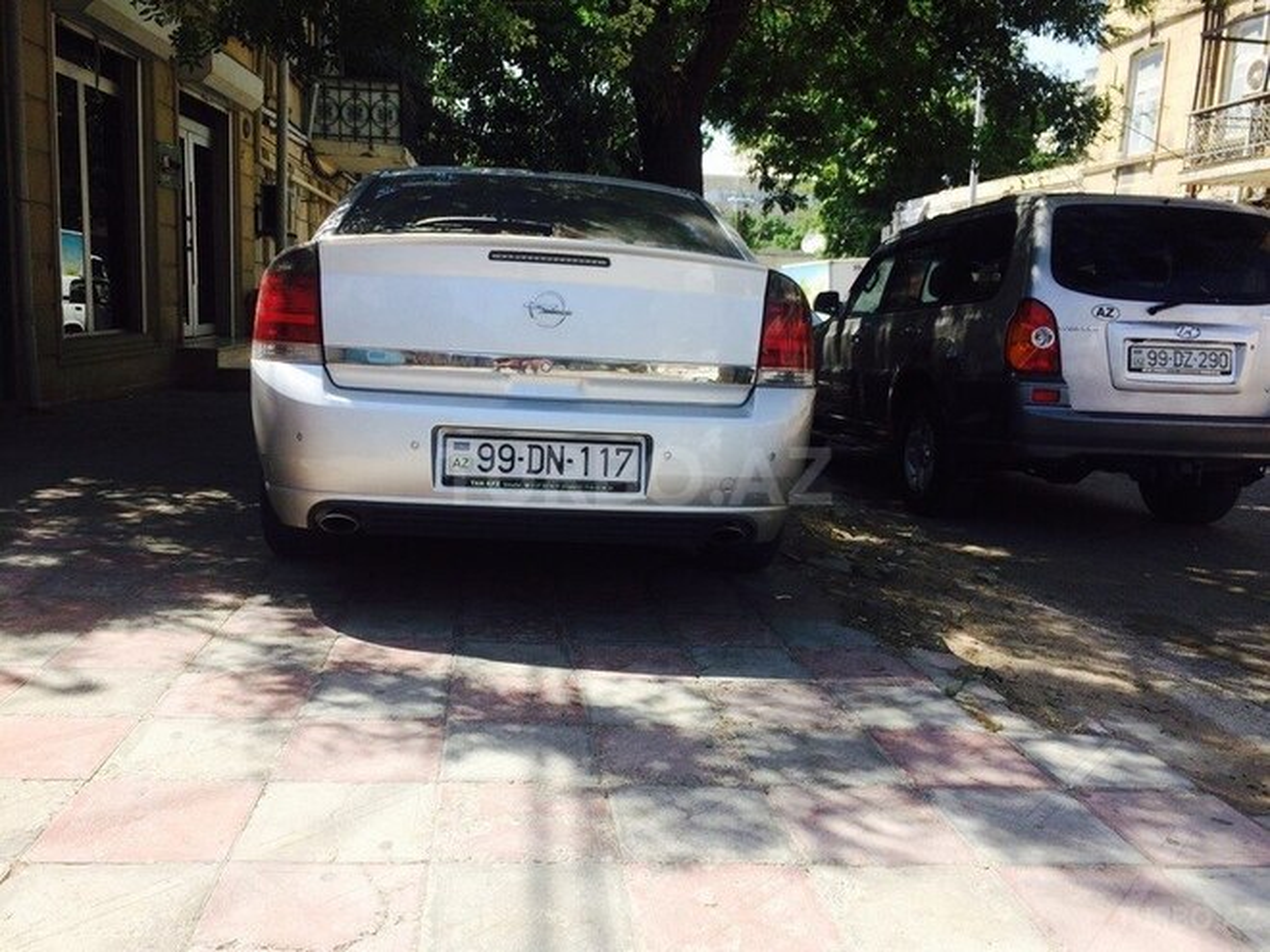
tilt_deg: -9.6
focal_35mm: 29
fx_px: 1064
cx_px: 635
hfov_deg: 61.7
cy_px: 476
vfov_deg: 48.2
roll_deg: -2.3
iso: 32
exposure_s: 1/954
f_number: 2.2
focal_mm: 4.15
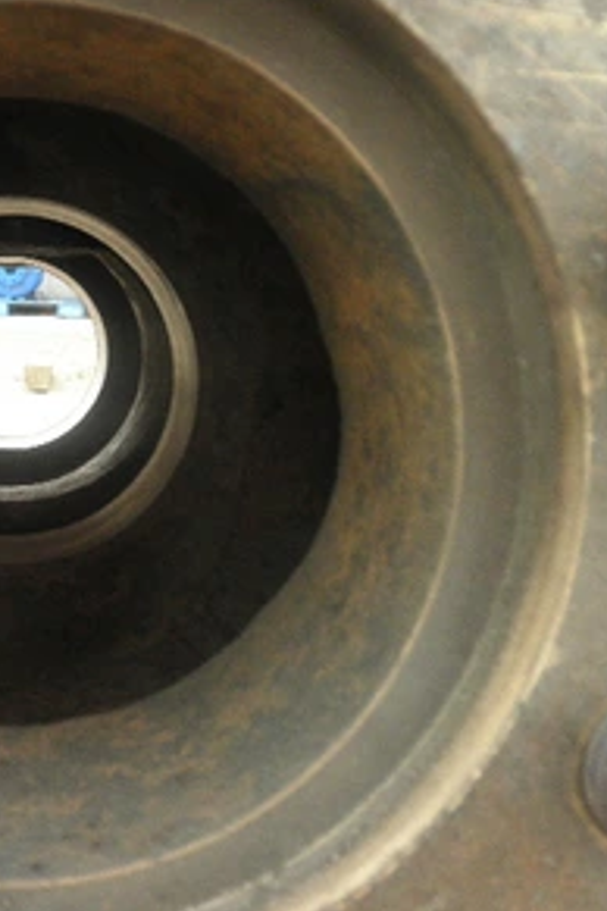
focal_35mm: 40
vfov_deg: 48.5
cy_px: 460
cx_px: 88
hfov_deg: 32.1
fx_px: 1012
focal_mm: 5
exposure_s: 1/30
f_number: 3
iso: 125
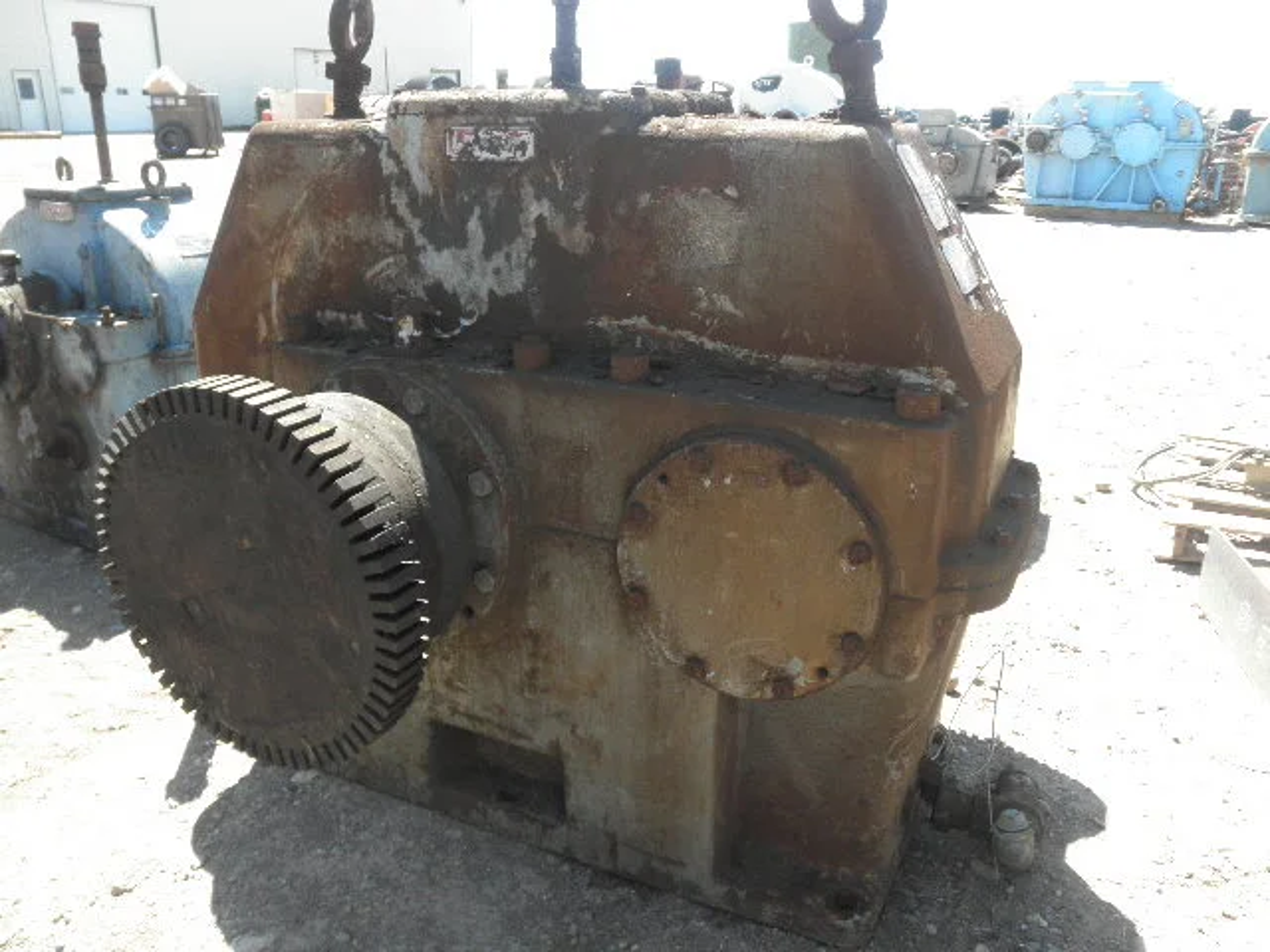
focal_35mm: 28
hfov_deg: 63.4
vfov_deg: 49.7
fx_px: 1027
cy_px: 476
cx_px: 635
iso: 64
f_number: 3
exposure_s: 1/160
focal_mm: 5
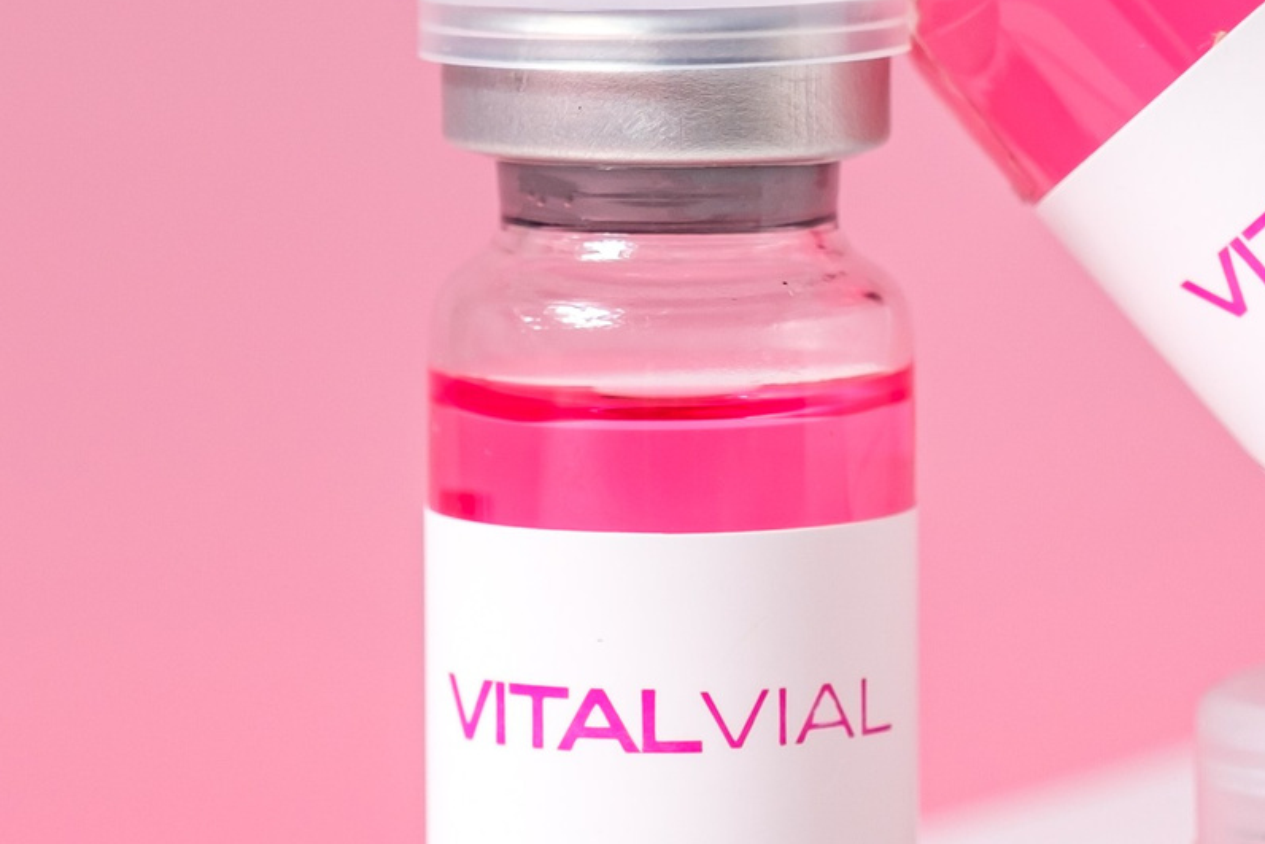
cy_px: 420
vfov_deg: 5.1
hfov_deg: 7.7
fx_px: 9383
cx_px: 979
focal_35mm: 267
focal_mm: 55
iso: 200
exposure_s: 1/125
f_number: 5.6
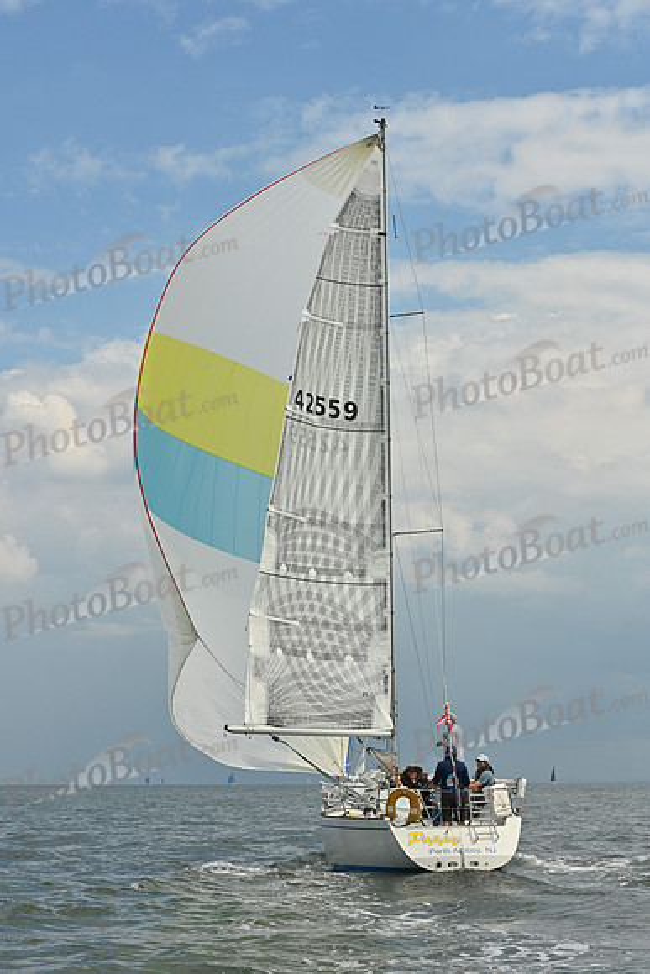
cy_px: 487
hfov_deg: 19.5
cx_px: 325
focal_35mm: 70
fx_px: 1895
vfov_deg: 28.8
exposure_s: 1/1600
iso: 320
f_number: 10
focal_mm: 70
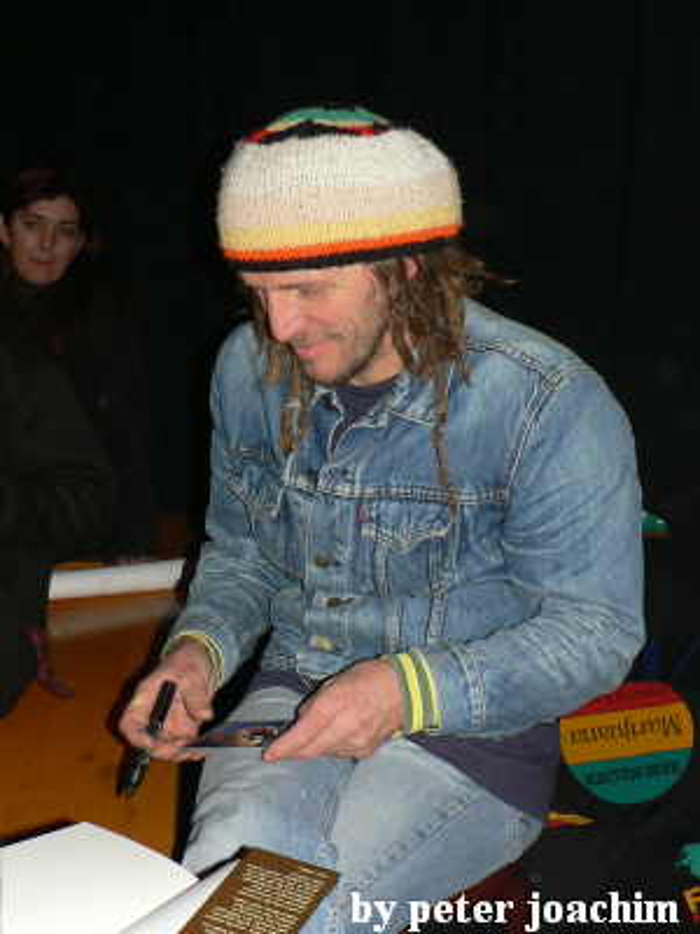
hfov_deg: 40.7
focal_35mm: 35
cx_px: 350
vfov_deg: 52.6
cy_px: 467
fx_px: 944
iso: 100
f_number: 2.8
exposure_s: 1/60
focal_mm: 6
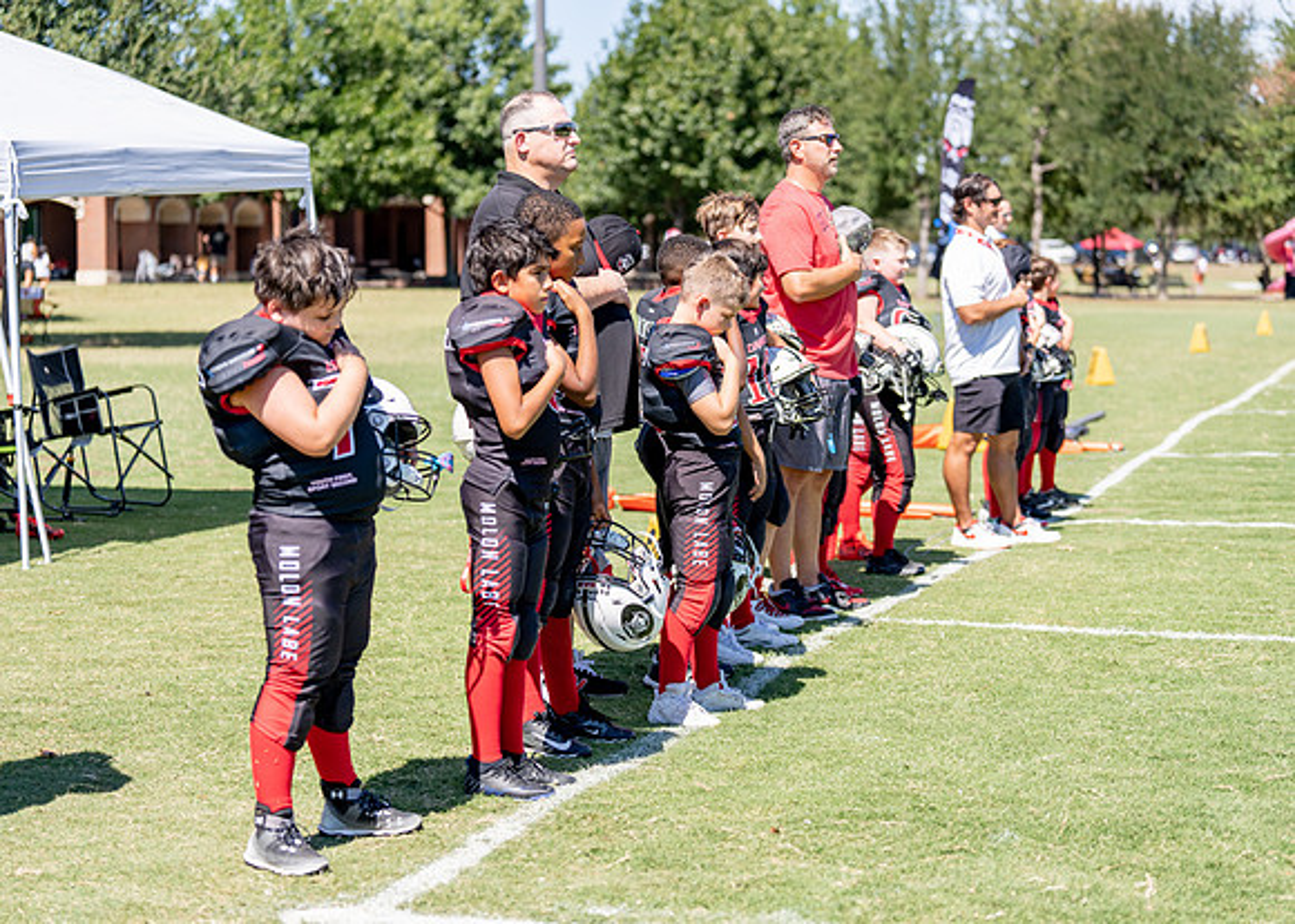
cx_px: 697
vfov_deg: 19.3
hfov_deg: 26.9
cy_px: 463
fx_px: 2712
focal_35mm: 74
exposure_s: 1/1250
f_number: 2.8
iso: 100
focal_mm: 70
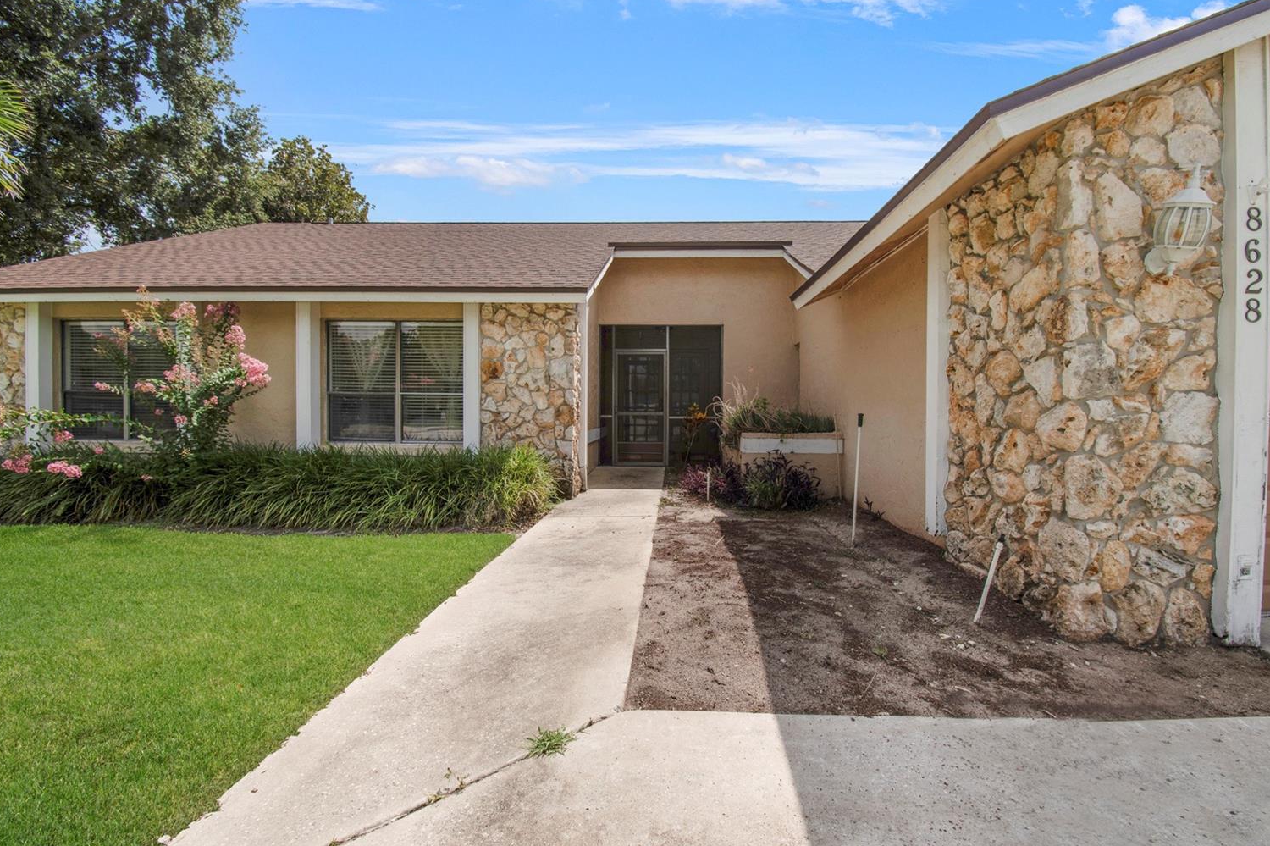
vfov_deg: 73.7
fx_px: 564
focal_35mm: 16
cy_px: 417
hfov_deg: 96.7
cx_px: 665
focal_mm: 10
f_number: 7.1
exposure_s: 1/8000
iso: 100
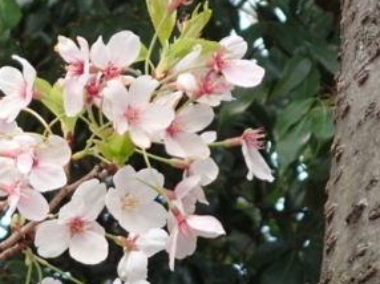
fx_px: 2303
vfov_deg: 7.1
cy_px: 208
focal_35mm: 210
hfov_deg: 9.4
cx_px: 13
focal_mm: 18
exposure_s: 1/100
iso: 800
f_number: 4.9
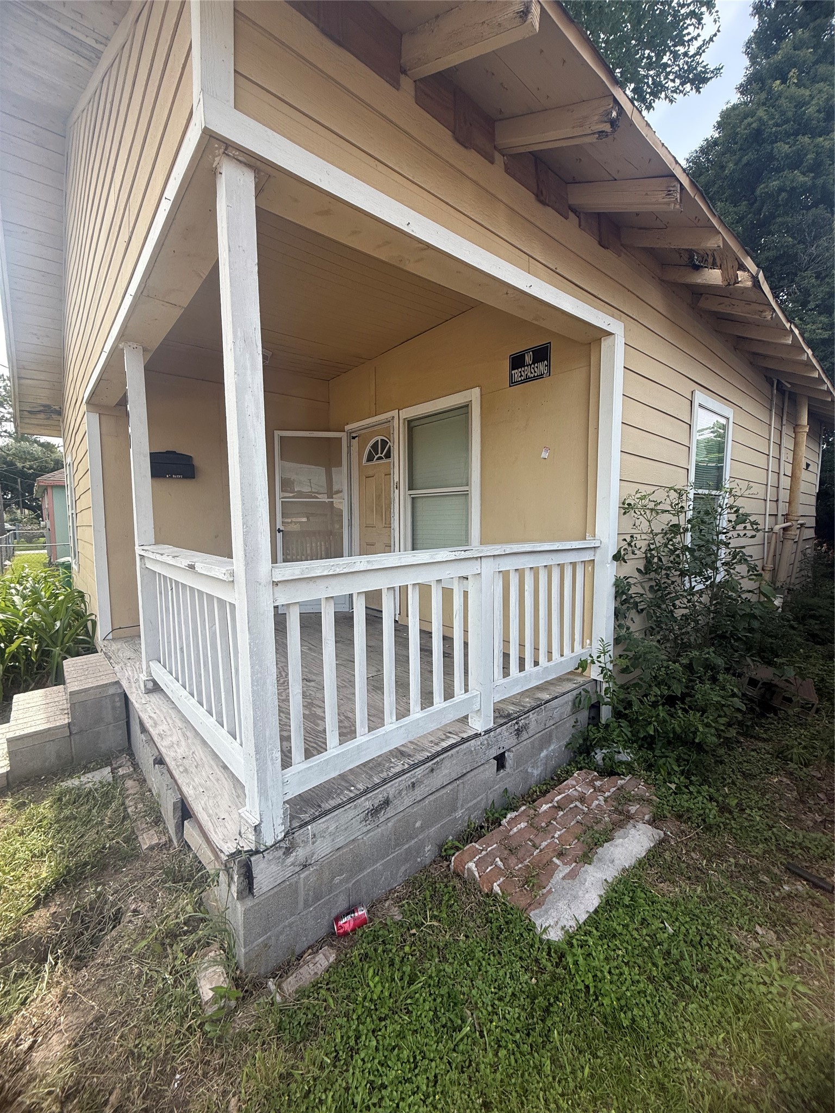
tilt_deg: -6.0
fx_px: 450
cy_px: 556
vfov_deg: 102.1
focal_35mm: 14
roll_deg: +0.8
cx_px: 418
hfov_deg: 85.7
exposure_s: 1/664
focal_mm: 2.22
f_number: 2.2
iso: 50
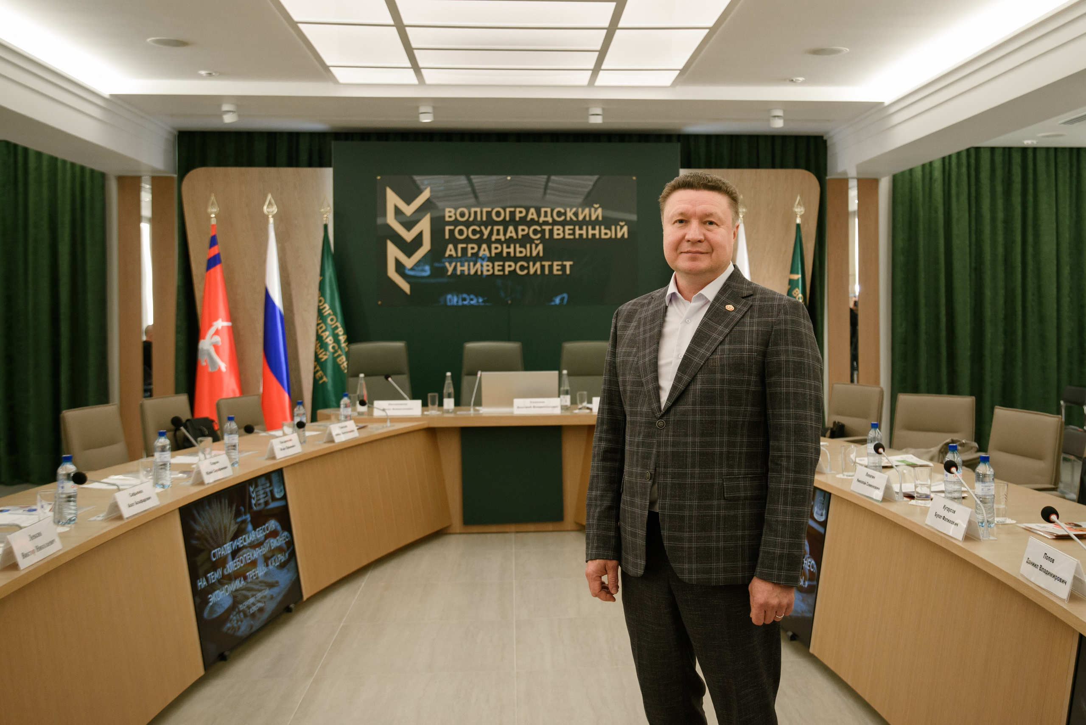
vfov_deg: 33.8
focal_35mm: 40
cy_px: 314
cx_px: 622
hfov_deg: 48.8
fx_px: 1193
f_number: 3.5
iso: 1600
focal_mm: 34
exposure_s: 1/250
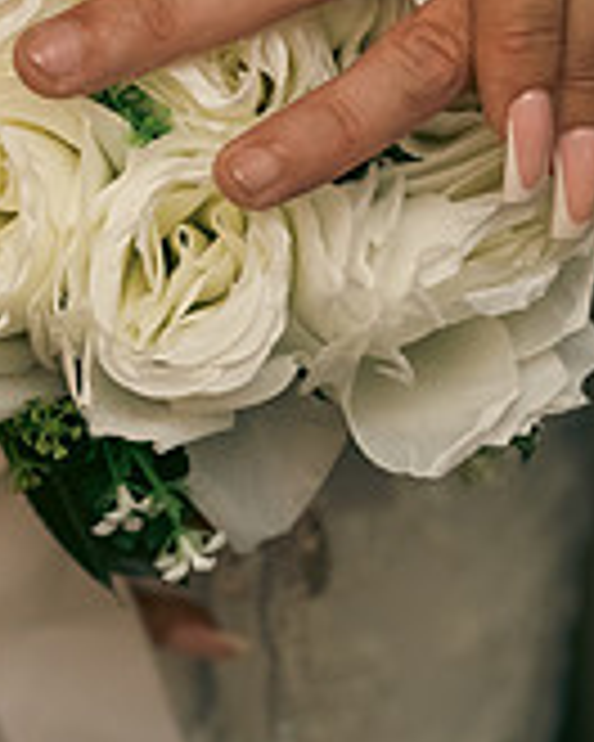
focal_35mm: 165
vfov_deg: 11.5
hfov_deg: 9.4
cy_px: -70
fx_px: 3626
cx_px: 270
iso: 500
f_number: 3.5
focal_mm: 50
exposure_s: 1/160
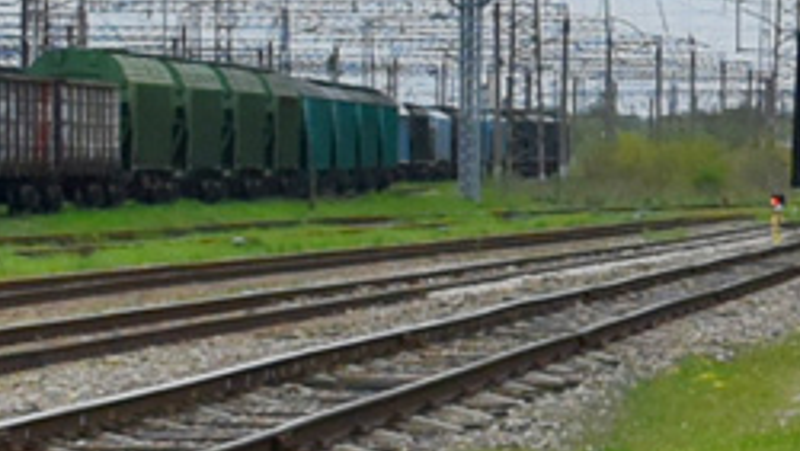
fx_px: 4797
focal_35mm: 226
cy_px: -493
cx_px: 2083
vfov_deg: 5.3
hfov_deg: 8.5
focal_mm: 24
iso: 400
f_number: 5
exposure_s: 1/640
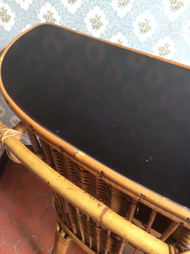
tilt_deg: -47.8
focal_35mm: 32
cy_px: 127
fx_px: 235
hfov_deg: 44.1
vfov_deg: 56.9
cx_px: 95
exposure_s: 1/25
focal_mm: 3.3
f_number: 2.4
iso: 160
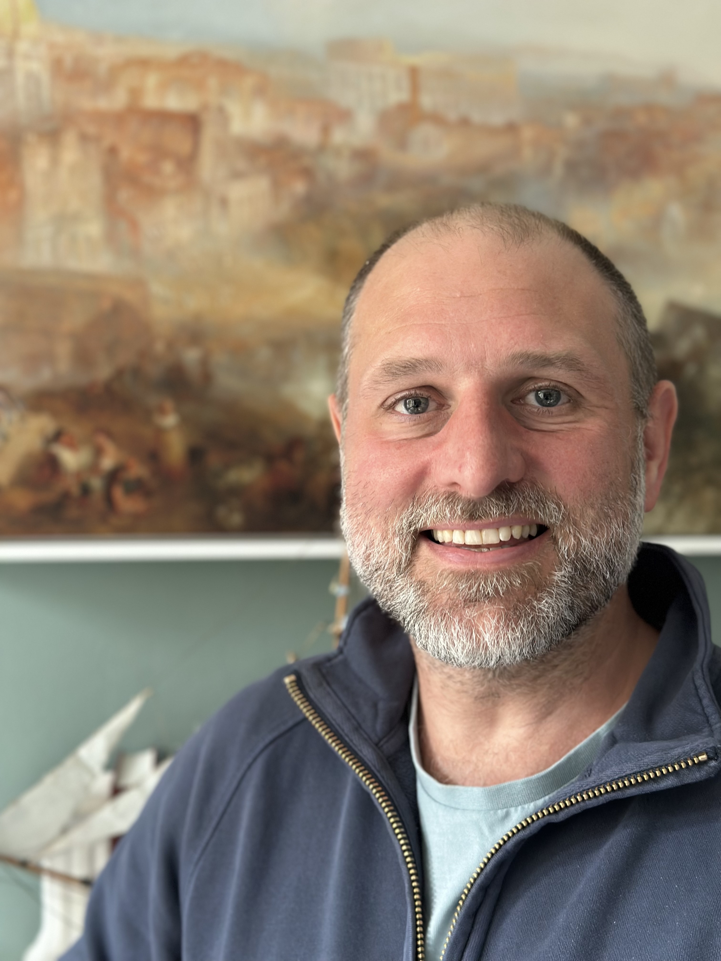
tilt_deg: +0.0
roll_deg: +0.0
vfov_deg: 39.7
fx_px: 1333
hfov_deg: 30.3
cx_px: 360
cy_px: 480
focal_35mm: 48
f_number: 1.78
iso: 250
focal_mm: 6.86
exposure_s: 1/60
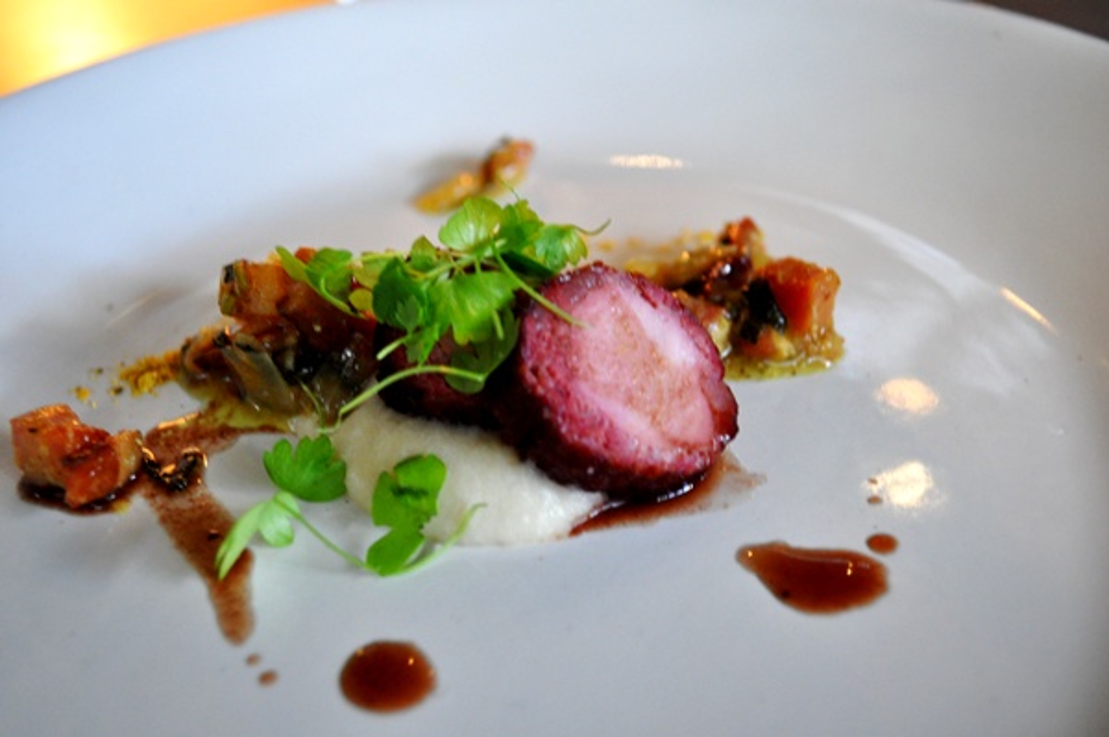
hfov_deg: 46.4
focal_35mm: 42
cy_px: 368
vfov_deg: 31.8
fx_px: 1293
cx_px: 554
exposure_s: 1/13
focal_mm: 28
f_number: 4.5
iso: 1600
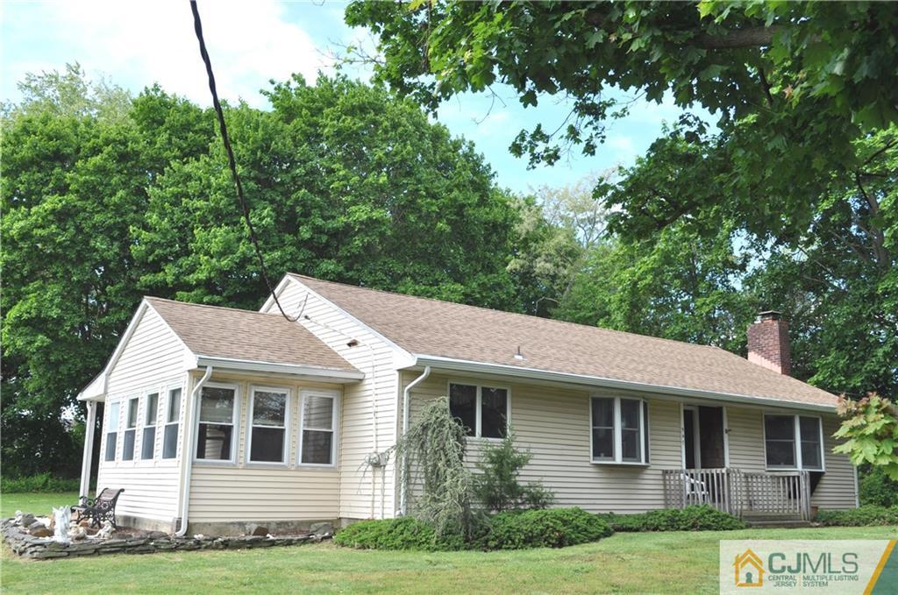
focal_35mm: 36
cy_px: 298
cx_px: 449
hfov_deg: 53.2
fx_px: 896
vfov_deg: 36.7
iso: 200
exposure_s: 1/250
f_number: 8
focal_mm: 24
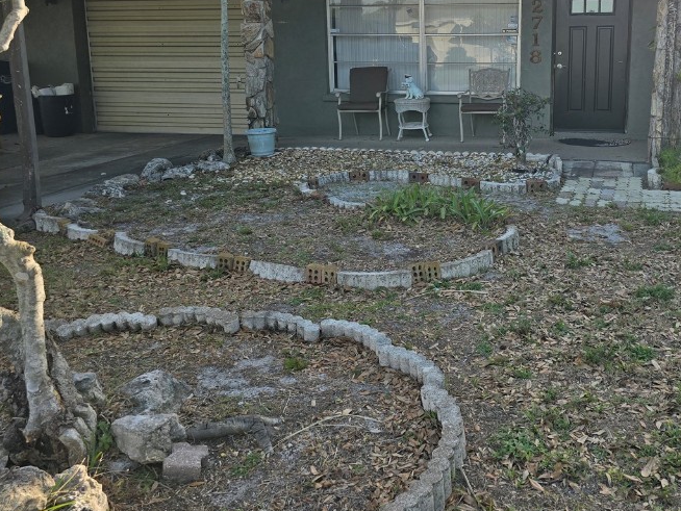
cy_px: 157
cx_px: 464
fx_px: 708
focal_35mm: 36
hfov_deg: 50.2
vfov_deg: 39.1
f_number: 1.7
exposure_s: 1/673
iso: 12
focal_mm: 6.3
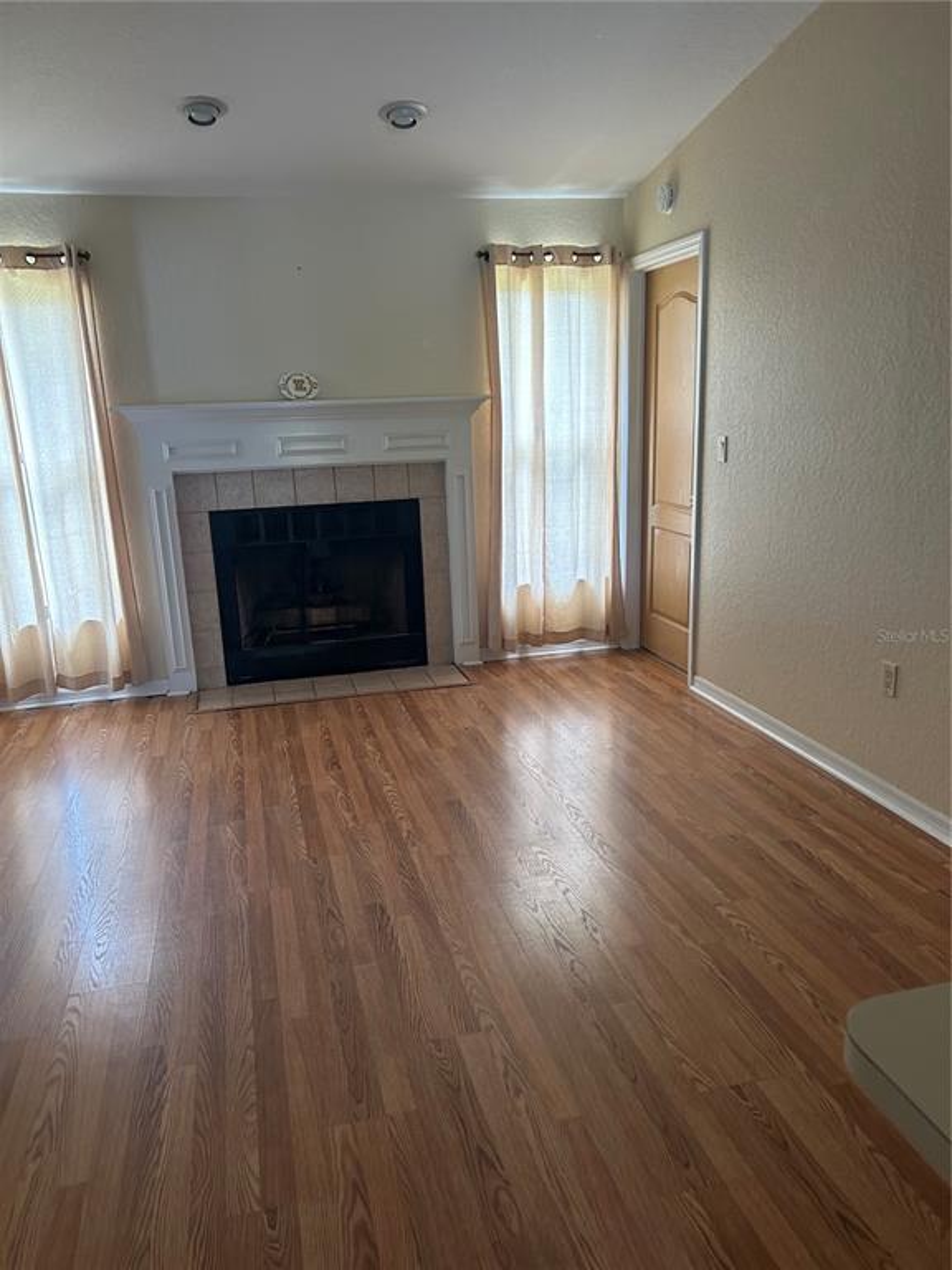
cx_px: 476
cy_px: 635
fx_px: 953
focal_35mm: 26
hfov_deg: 53.1
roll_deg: +2.1
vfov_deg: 67.3
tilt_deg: -12.9
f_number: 1.5
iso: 125
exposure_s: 1/73
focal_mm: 5.7
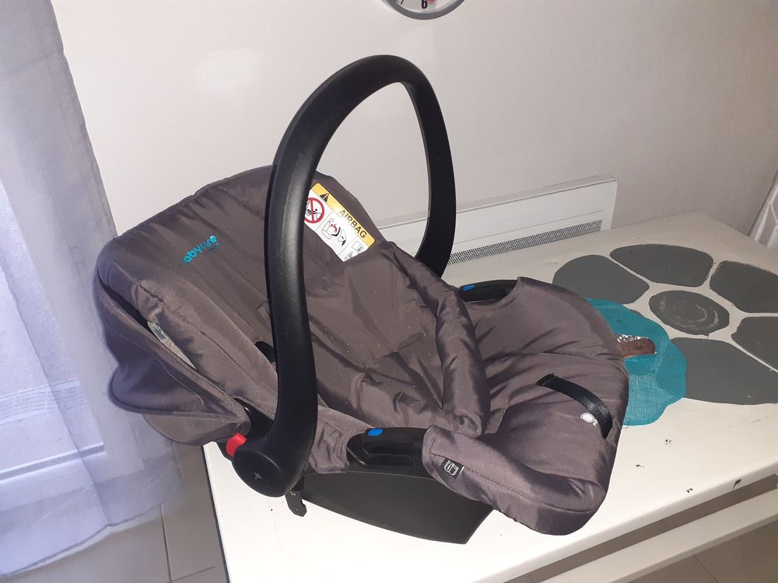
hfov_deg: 65.3
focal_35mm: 27
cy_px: 292
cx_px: 389
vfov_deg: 51.4
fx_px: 607
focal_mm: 3.6
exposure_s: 1/17
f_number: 1.9
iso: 1000
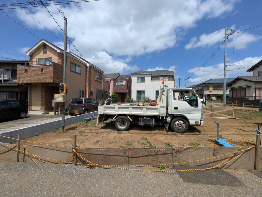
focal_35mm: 14
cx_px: 131
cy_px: 98
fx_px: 106
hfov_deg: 102.1
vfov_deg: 85.7
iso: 53
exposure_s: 1/2833
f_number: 2.2
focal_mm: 1.83
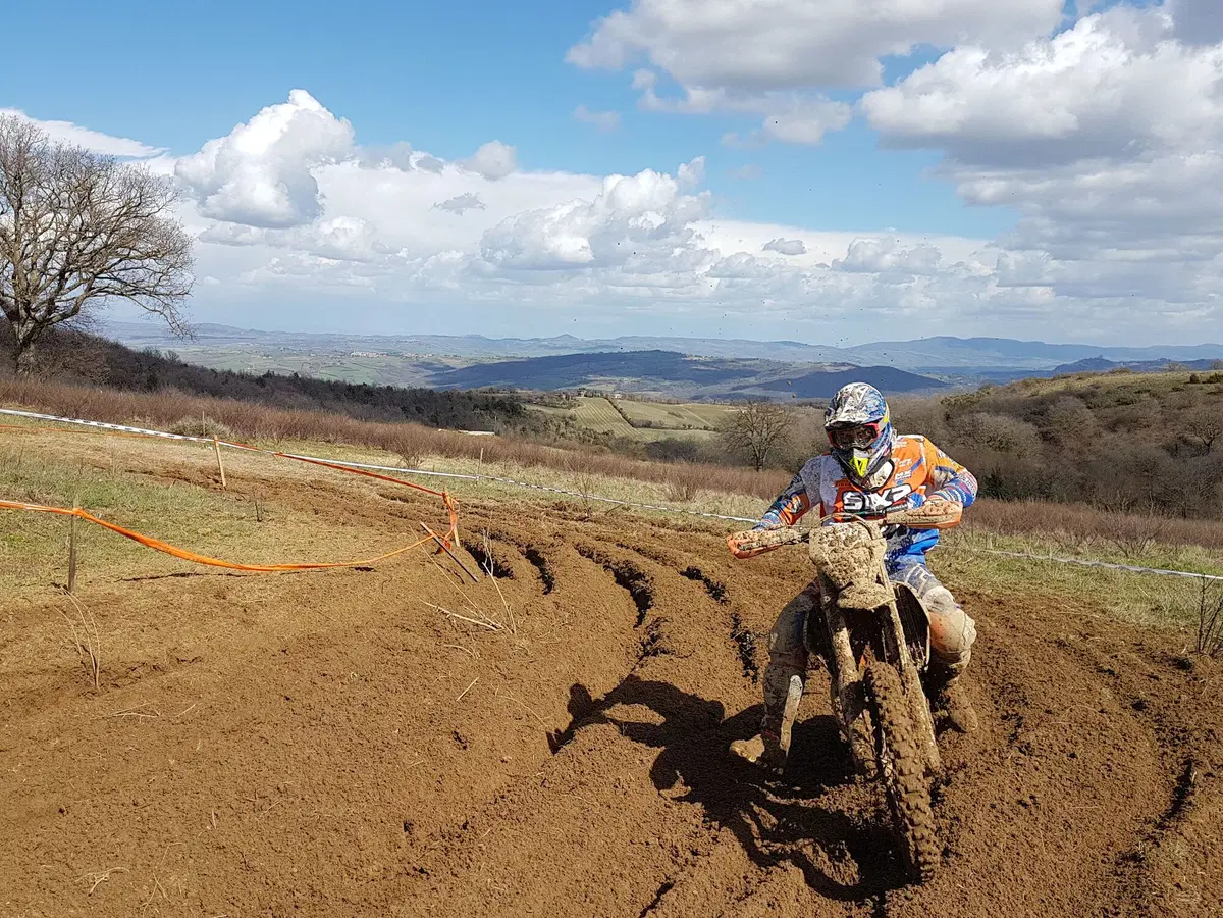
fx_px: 919
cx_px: 612
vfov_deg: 53.1
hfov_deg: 67.3
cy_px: 459
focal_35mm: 26
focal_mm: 4.2
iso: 40
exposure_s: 1/2272
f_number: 1.7
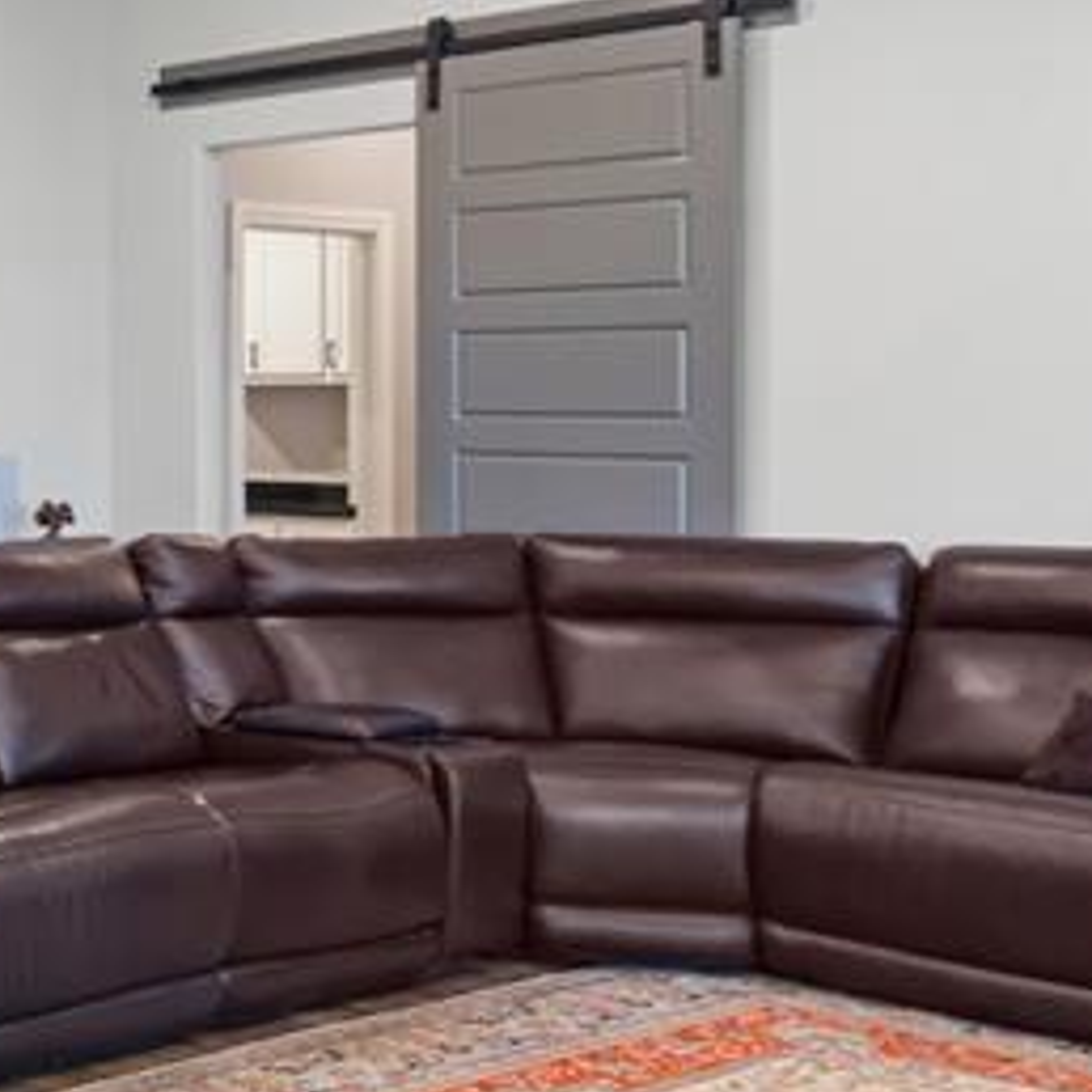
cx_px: -743
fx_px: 1988
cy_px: 419
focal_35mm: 56
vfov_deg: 30.6
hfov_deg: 22.2
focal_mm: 11
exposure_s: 1/4
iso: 320
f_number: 9
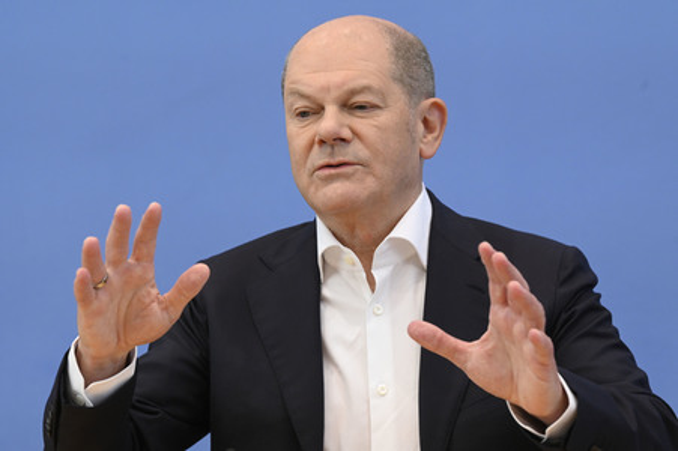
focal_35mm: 120
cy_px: 226
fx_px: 2258
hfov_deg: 17.1
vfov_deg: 11.4
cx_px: 339
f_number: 6.3
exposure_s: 1/500
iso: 3200
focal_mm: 120
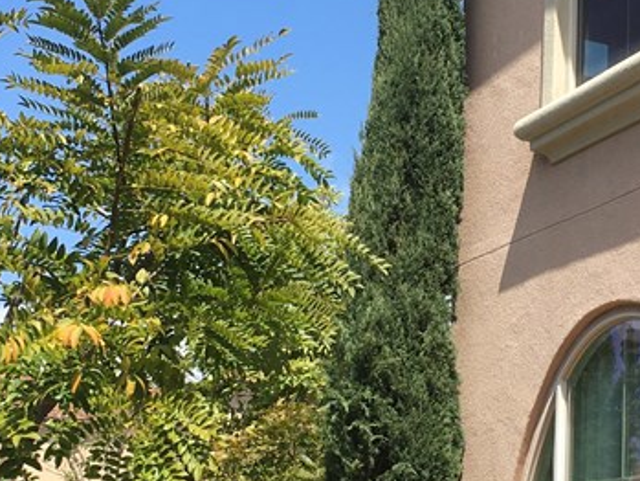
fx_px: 1572
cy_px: 266
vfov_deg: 17.4
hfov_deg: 22.8
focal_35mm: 85
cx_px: 471
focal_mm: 4.15
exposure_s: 1/950
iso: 25
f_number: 2.2
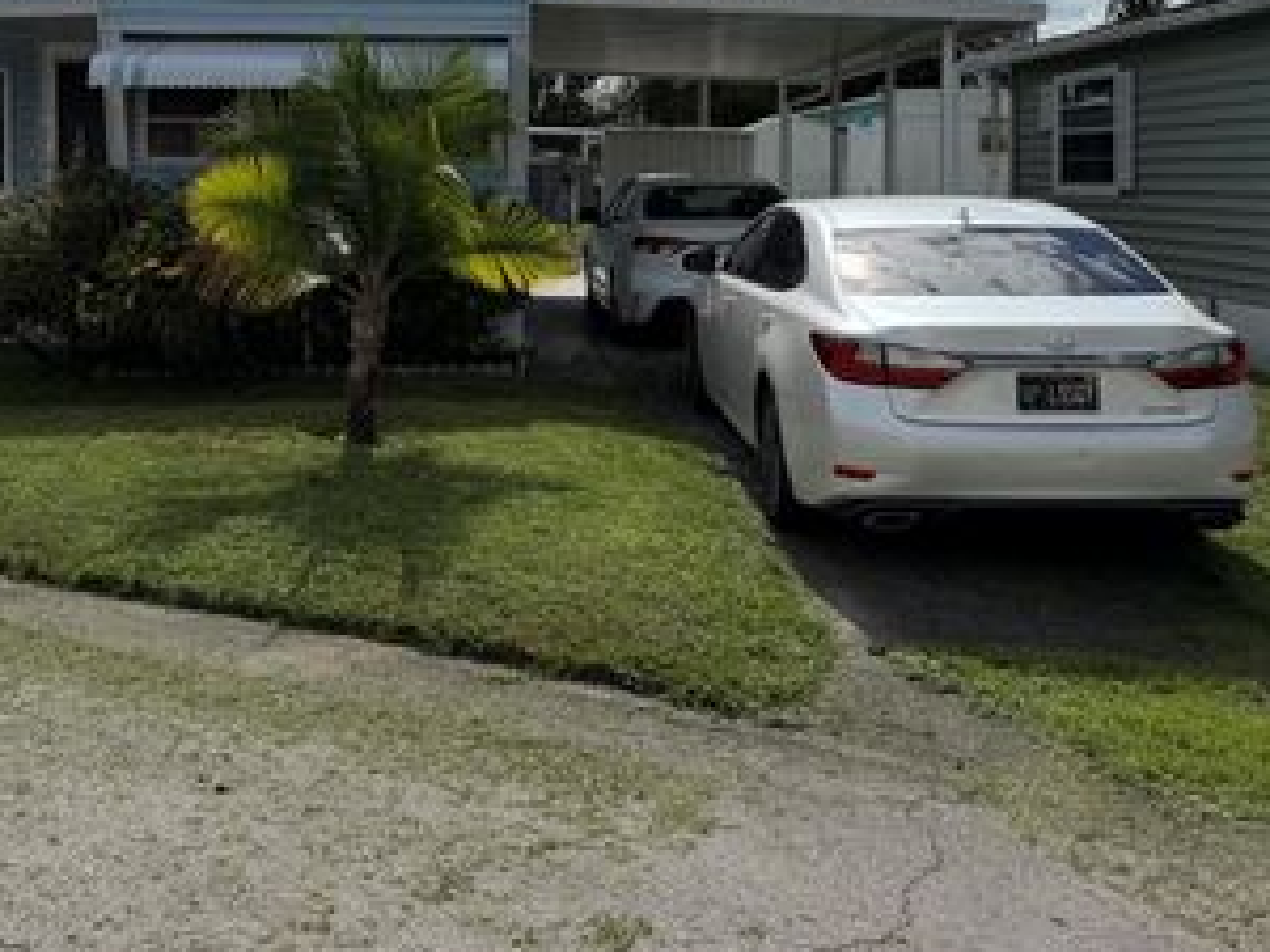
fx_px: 1468
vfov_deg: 34.8
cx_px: 444
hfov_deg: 46.2
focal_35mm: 40
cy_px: 188
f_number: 1.78
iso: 80
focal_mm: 6.76
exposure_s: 1/14286
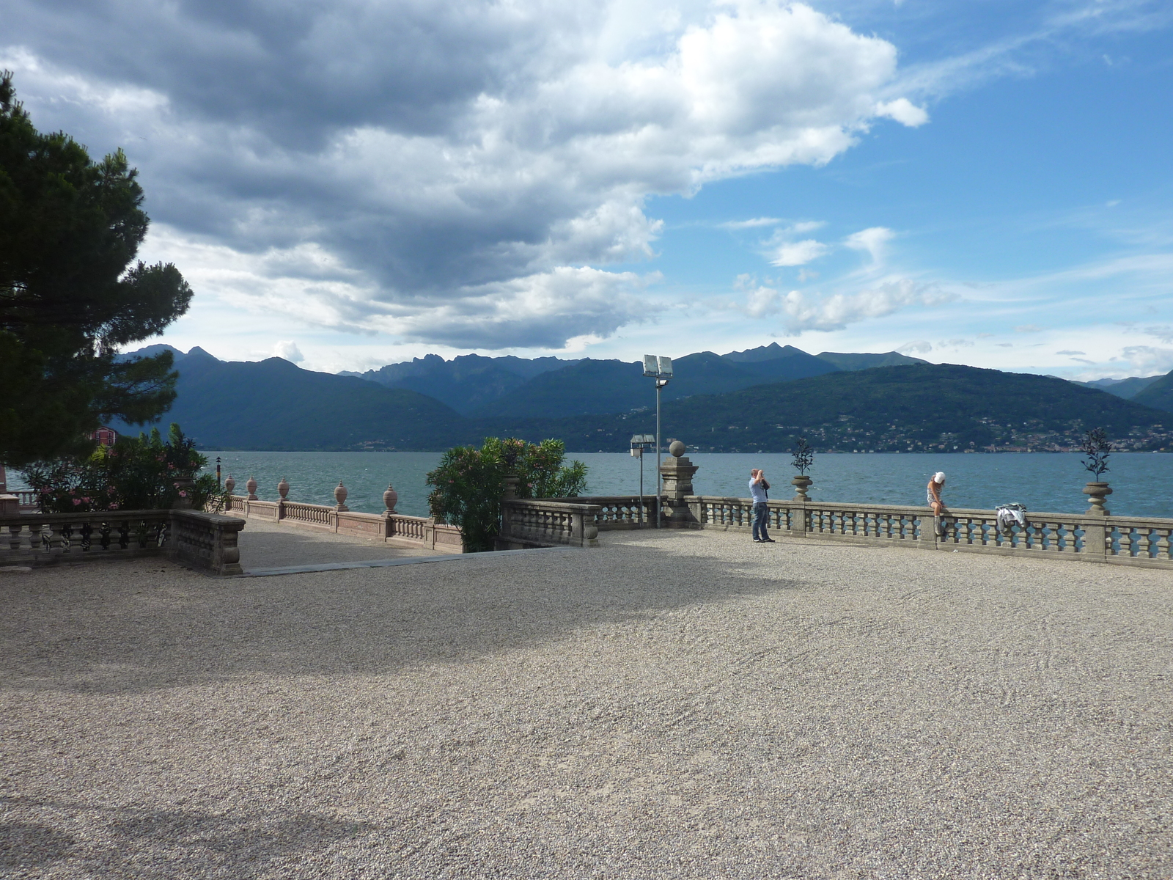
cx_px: 586
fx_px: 847
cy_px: 440
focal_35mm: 25
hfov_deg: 69.4
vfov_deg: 54.9
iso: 80
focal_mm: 4.1
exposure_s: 1/500
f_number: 4.5
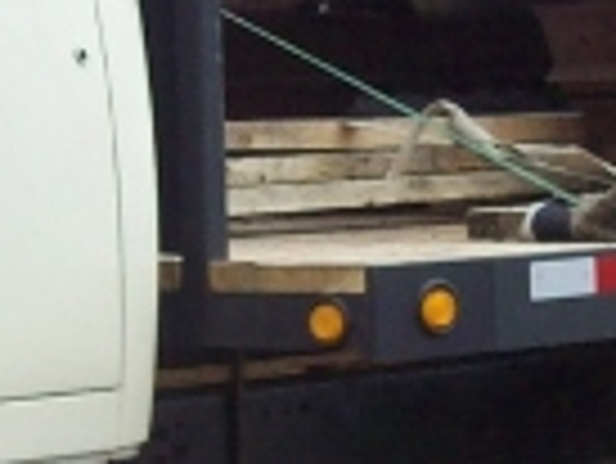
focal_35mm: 210
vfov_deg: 7.1
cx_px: 387
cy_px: 142
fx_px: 3740
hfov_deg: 9.4
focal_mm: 6
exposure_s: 1/255
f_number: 2.7
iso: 80
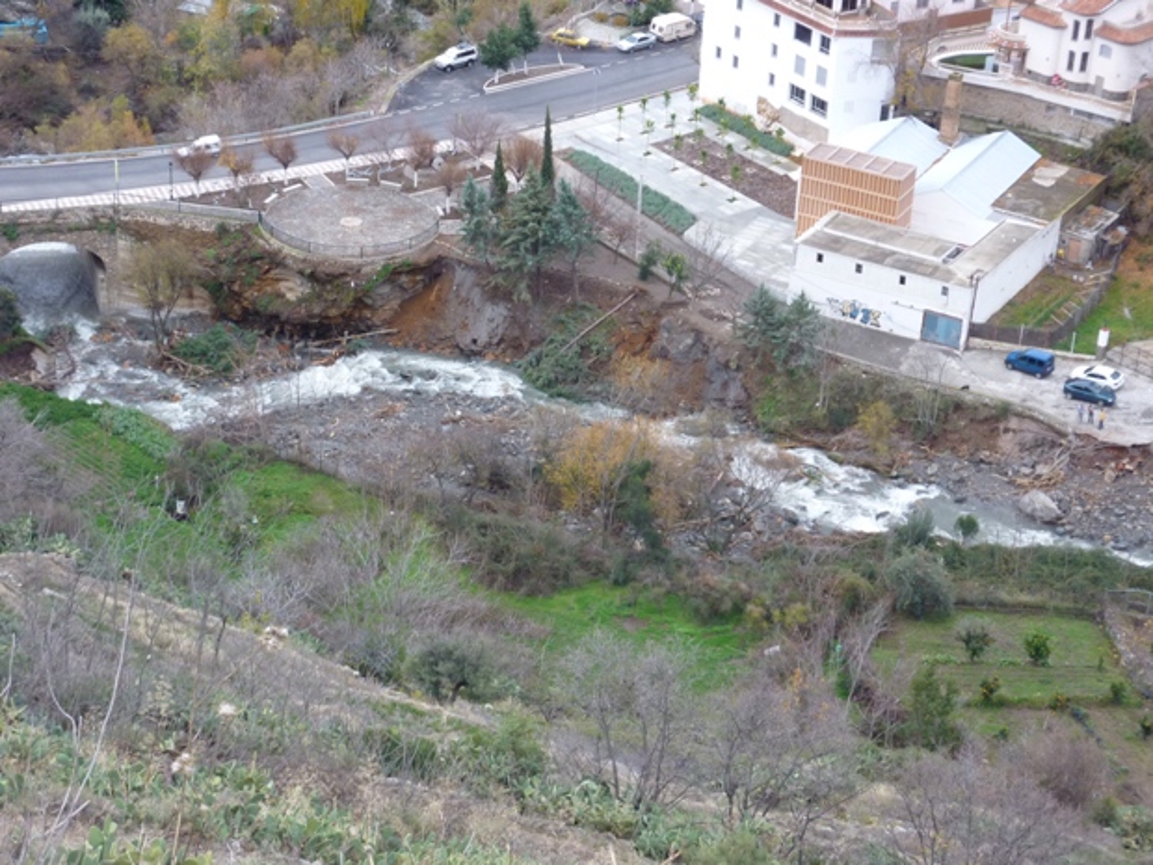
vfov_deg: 18.9
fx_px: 2598
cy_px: 432
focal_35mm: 78
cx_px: 576
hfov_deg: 25.0
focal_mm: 12.8
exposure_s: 1/40
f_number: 4.2
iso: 160
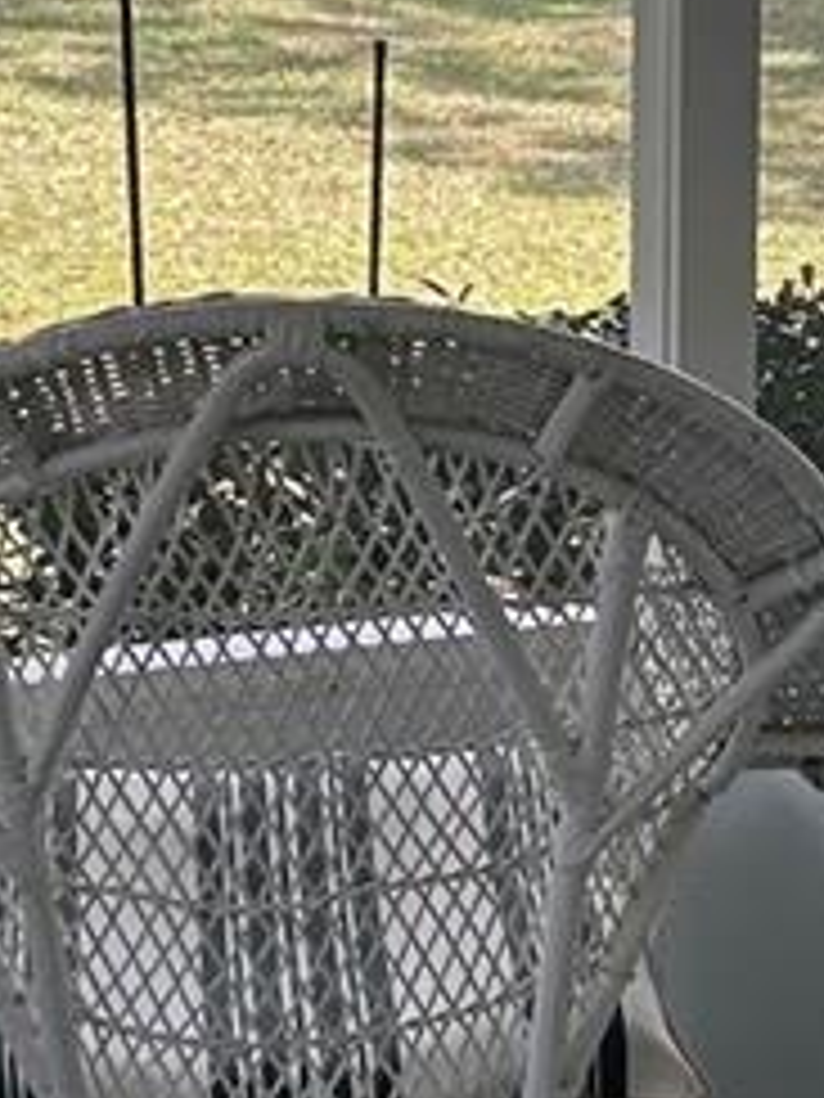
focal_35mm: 128
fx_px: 4063
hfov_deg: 11.5
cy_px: 540
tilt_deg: -14.9
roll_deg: -0.3
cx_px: 648
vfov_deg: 15.4
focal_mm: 5.7
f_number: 1.5
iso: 50
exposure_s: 1/666
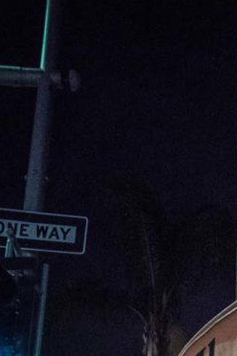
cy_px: 484
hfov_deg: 19.2
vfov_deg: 25.5
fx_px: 652
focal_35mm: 66
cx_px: 299
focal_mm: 24
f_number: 2.8
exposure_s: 1/125
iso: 4000
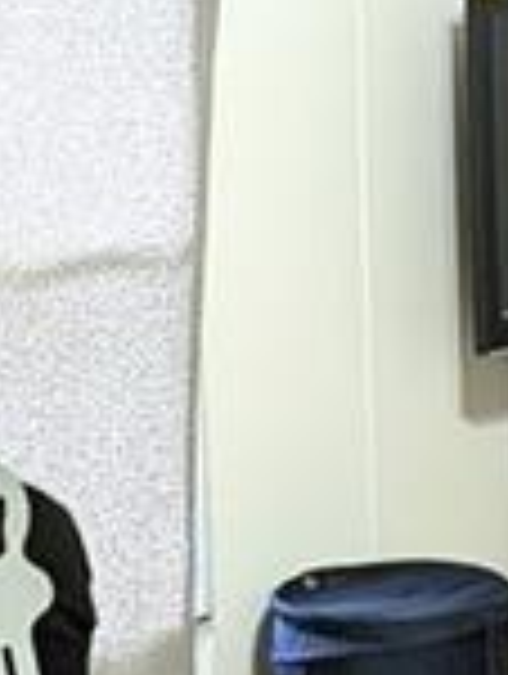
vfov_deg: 20.4
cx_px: 470
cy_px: 302
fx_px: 1873
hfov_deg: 15.2
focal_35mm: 96
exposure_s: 1/60
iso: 217
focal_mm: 2.23
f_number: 1.95
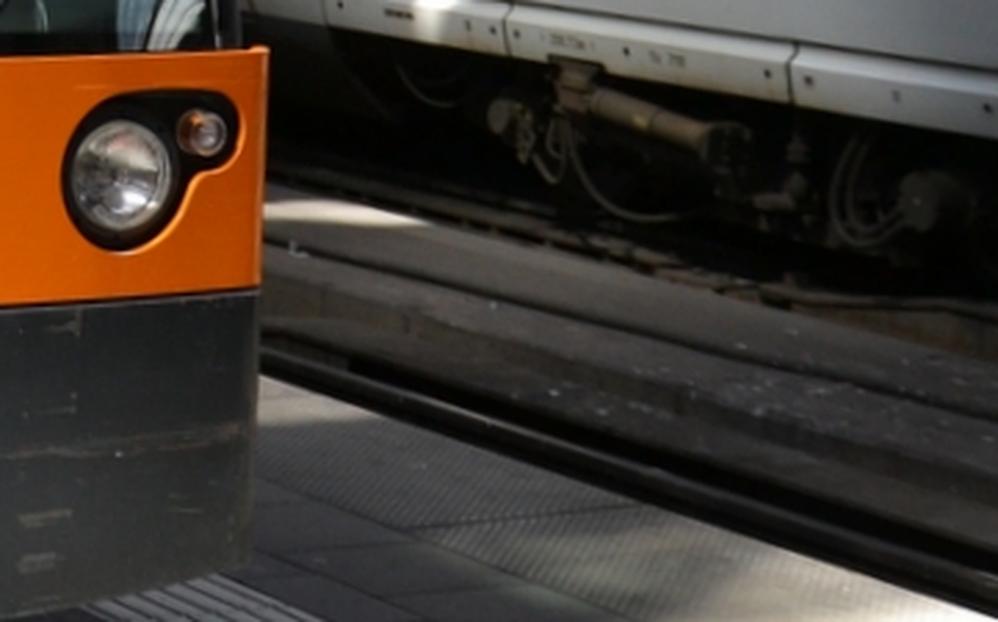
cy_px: -108
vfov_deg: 12.0
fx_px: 2900
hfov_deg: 18.0
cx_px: -365
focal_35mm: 107
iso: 400
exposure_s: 1/640
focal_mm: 21
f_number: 3.8
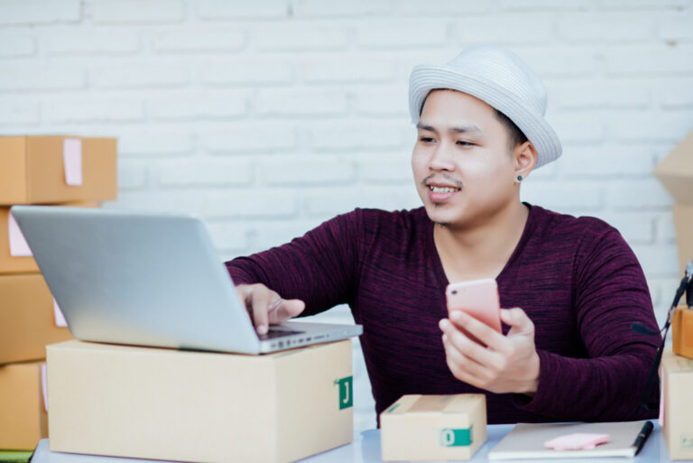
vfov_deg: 10.2
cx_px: 346
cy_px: 232
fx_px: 2600
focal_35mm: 135
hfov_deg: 15.2
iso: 100
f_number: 2.5
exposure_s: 1/250
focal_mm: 135
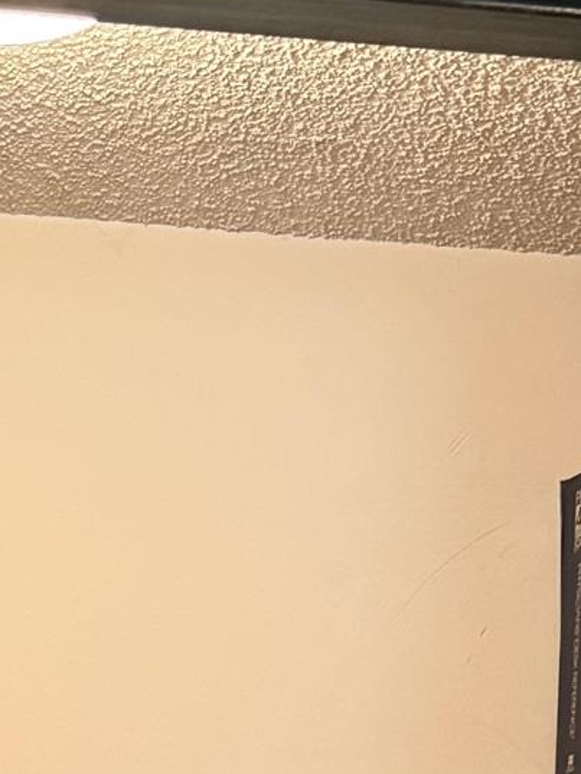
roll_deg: -0.2
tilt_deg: -10.0
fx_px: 2304
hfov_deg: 14.3
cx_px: 183
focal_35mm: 103
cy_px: 1438
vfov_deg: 15.9
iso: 640
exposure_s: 1/60
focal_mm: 6.76
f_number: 1.78
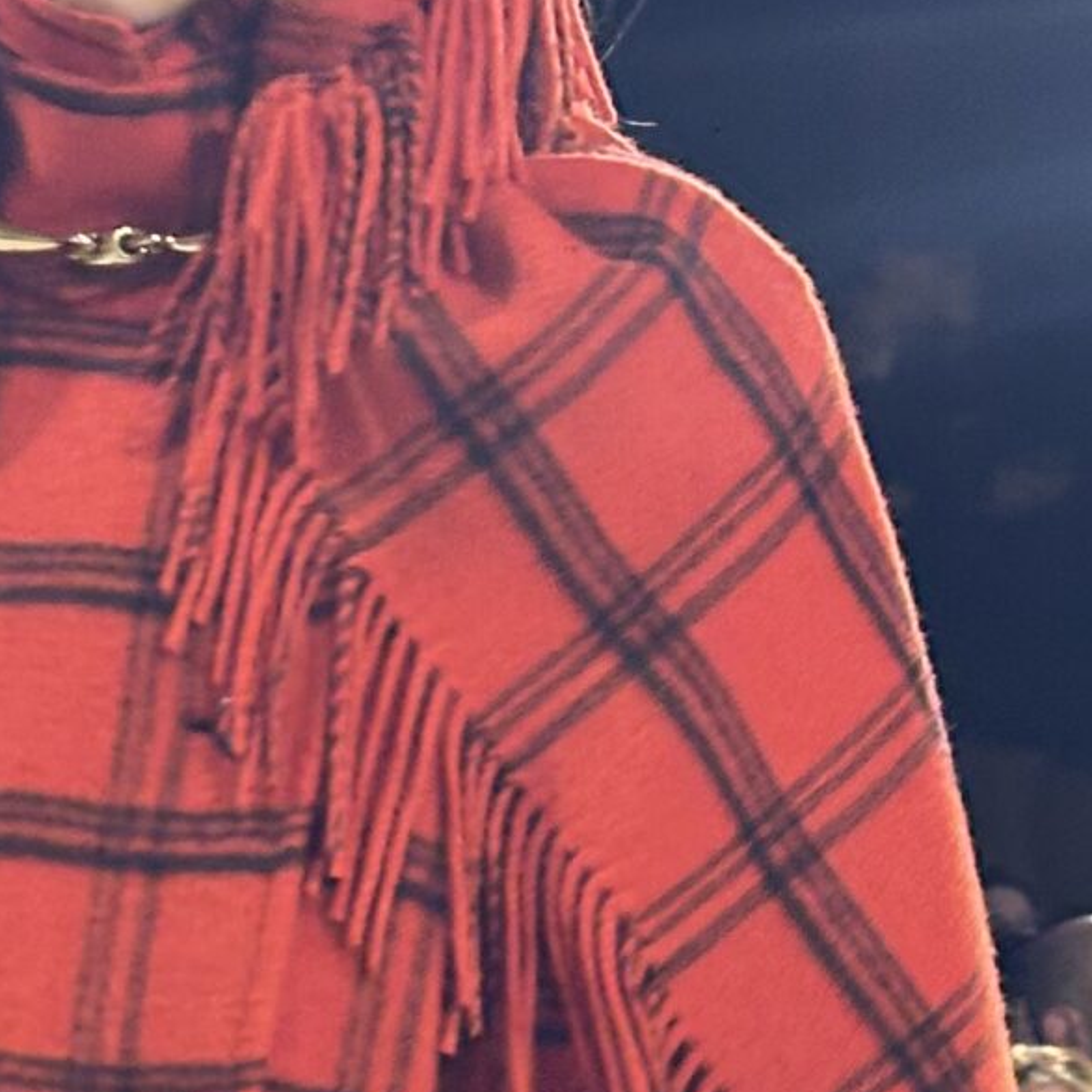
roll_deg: -5.0
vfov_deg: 9.2
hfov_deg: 9.4
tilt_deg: -1.7
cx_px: 22
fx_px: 6603
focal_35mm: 185
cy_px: 1566
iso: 125
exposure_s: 1/60
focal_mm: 6.86
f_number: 1.78
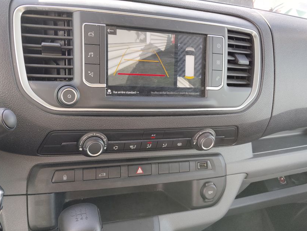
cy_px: 123
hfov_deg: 52.6
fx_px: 311
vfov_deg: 40.8
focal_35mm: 35
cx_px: 152
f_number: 1.8
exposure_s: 1/100
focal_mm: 4.25
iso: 59
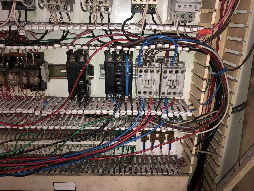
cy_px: 96
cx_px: 127
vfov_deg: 49.7
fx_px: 205
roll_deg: -0.6
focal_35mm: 28
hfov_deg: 63.4
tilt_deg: -17.5
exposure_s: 1/6
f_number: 1.8
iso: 25
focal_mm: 3.99
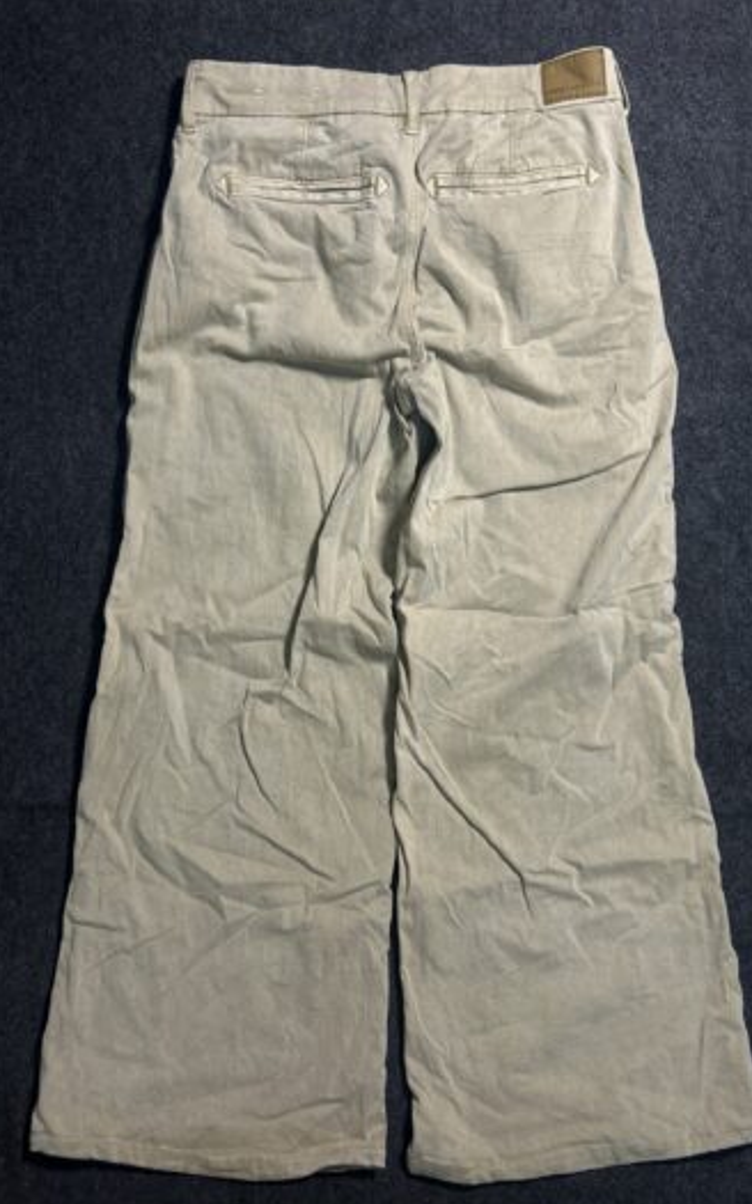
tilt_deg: -61.7
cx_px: 374
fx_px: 918
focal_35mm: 28
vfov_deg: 66.5
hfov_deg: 44.5
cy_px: 604
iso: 80
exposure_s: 1/100
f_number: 1.5
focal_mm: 5.7
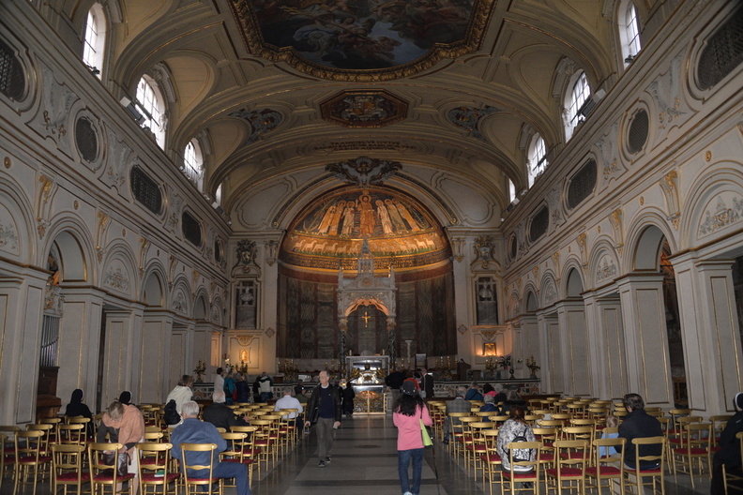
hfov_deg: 65.5
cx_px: 372
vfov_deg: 46.4
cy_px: 248
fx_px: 578
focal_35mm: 28
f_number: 3.5
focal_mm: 28
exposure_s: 1/60
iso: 1600
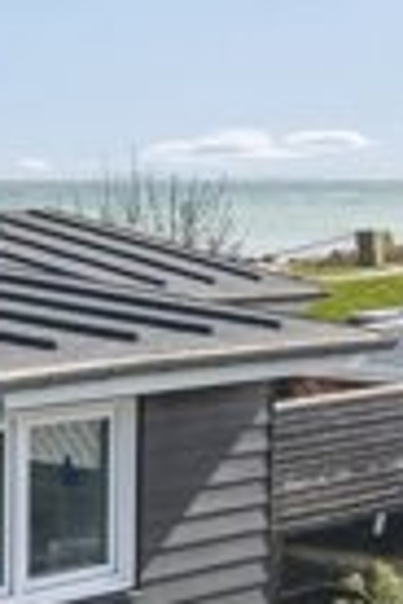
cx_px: -692
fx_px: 1896
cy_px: 462
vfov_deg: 18.0
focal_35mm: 113
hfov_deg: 10.0
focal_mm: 13
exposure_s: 1/1000
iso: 250
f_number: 8
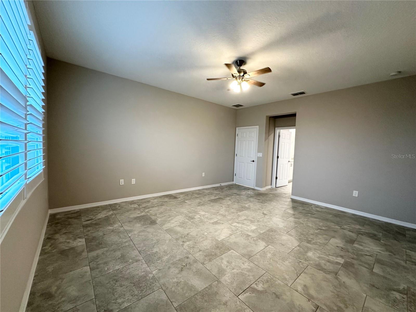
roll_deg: -2.6
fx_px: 168
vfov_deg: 85.7
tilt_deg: -2.7
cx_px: 208
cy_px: 156
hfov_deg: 102.1
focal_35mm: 14
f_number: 2.2
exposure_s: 1/60
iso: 320
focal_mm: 2.22
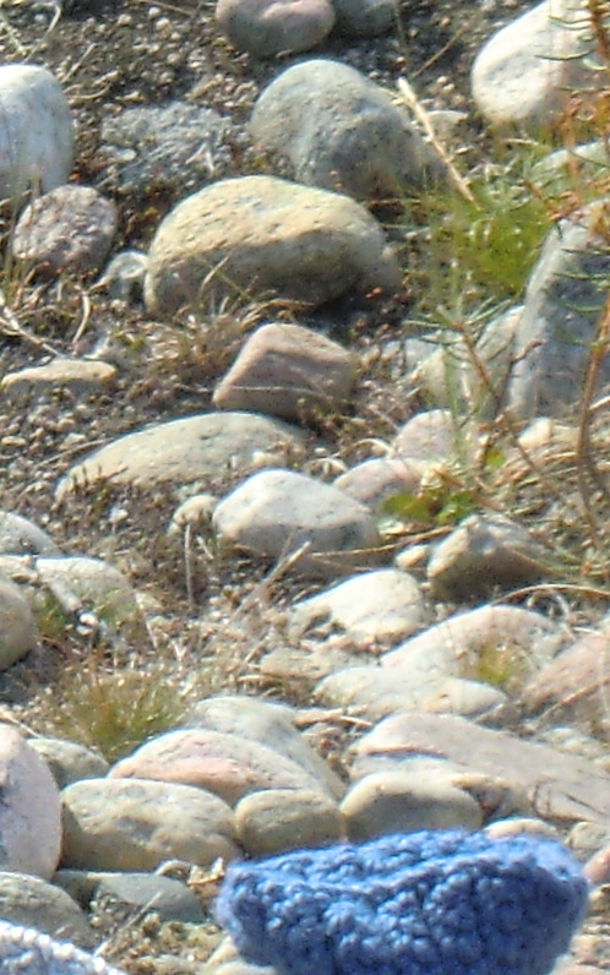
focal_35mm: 604
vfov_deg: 3.5
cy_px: 1846
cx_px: 1096
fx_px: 16054
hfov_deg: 2.2
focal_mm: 18.8
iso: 64
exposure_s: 1/160
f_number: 5
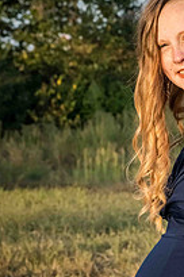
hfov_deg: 6.2
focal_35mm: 220
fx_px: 1692
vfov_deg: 9.4
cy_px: 173
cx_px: 164
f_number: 14
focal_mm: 100
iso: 1600
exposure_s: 1/640
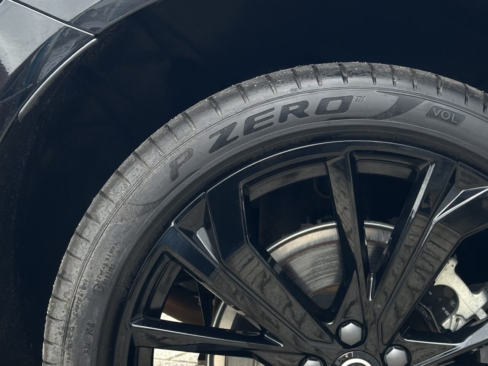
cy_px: 349
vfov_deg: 15.2
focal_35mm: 96
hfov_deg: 20.2
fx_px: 1353
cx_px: 390
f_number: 1.78
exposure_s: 1/193
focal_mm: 6.86
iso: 64
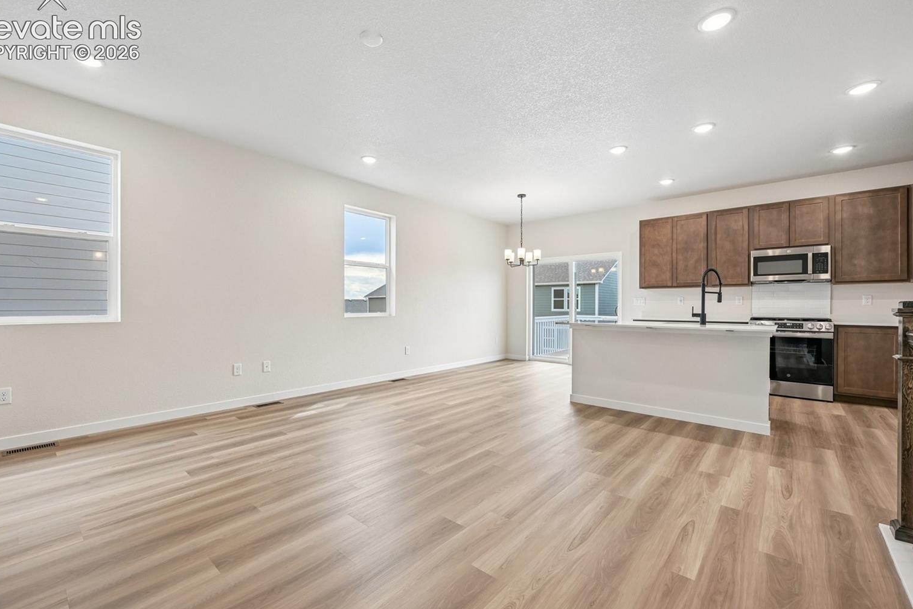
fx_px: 380
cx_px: 444
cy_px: 301
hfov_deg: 100.4
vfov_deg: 77.3
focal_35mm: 15
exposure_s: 1/15
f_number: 9
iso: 90
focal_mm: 14
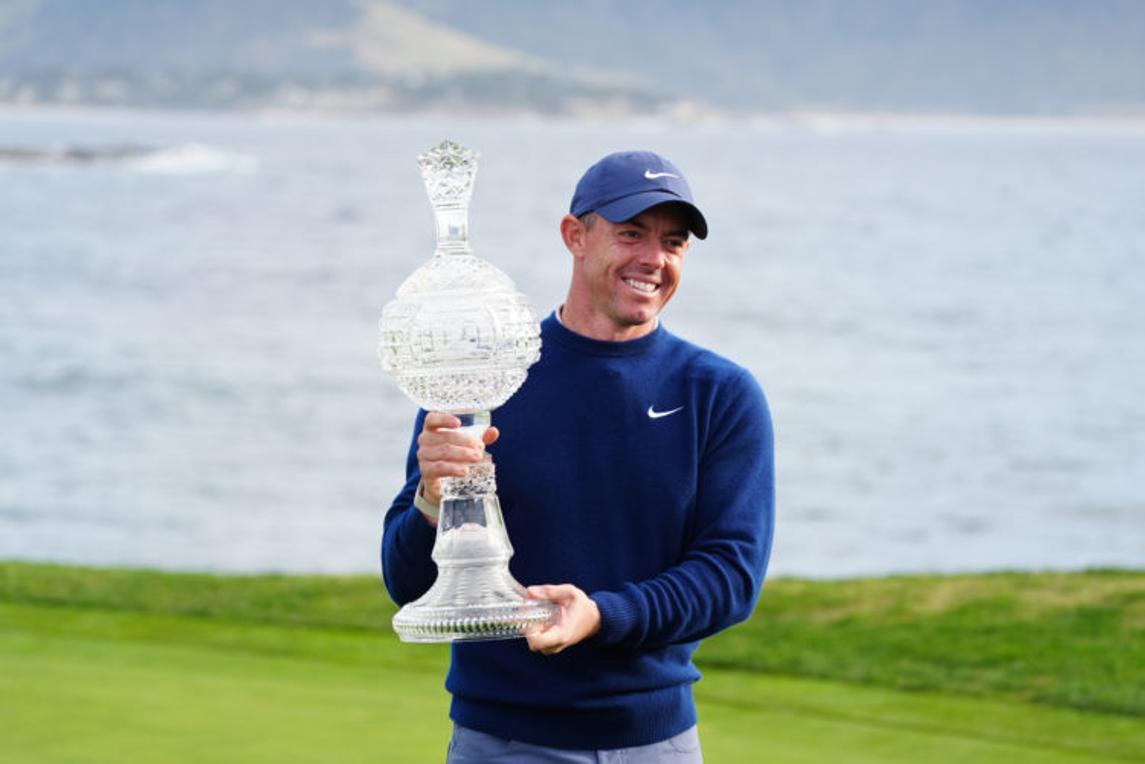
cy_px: 382
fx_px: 4007
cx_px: 572
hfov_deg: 16.3
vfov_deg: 10.9
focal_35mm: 126
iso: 800
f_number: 4.5
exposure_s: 1/1600
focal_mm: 126
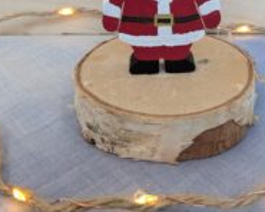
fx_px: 447
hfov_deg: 32.8
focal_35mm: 57
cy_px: 34
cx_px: 170
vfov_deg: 26.1
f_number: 1.73
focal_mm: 4.38
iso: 45
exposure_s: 1/25
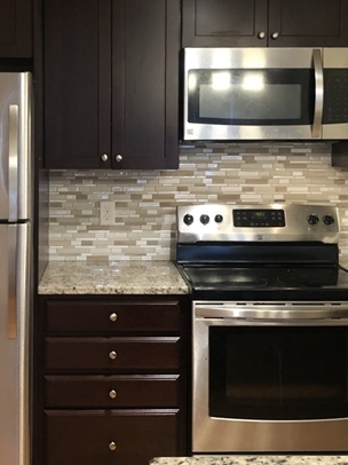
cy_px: 179
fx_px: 711
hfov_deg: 27.3
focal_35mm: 53
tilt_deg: -1.2
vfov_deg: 36.0
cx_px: 118
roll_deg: -0.7
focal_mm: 3.99
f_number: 1.8
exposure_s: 1/15
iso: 64
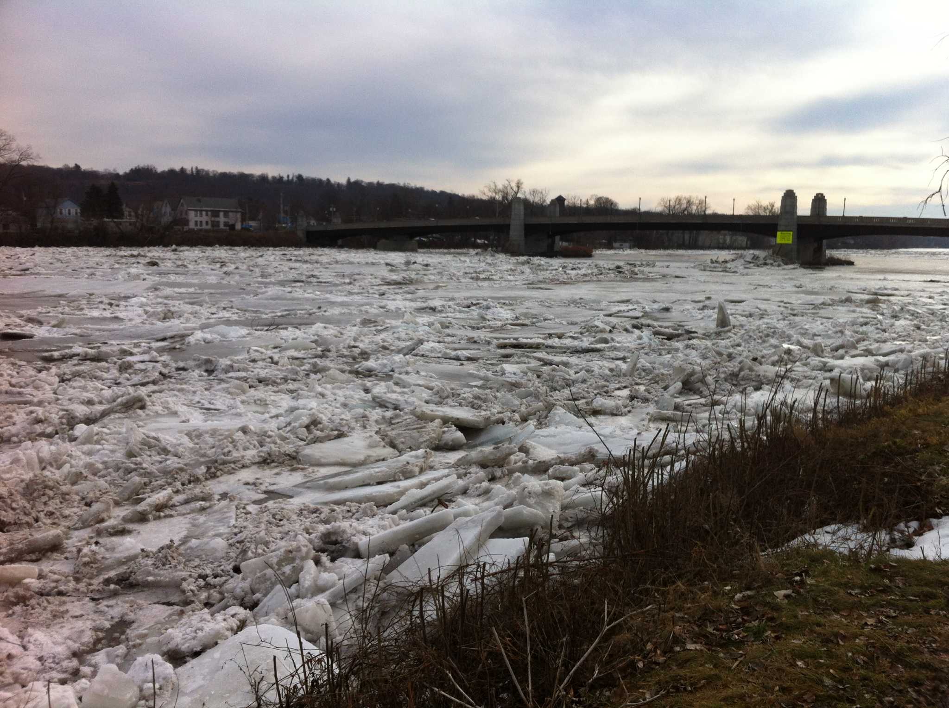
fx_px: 958
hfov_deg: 52.7
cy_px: 354
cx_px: 474
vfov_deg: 40.6
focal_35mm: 35
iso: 80
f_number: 2.8
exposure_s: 1/1508
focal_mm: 3.85
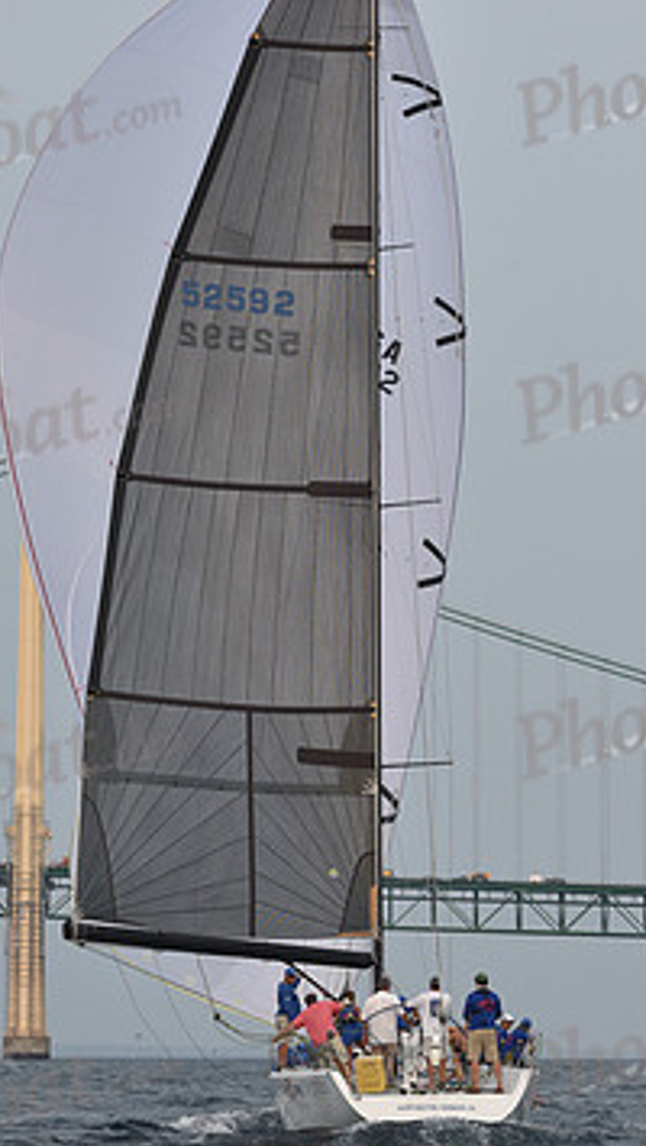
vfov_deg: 15.7
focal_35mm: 137
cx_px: 350
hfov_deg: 8.9
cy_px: 575
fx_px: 4167
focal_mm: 80
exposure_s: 1/1000
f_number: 7.1
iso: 250
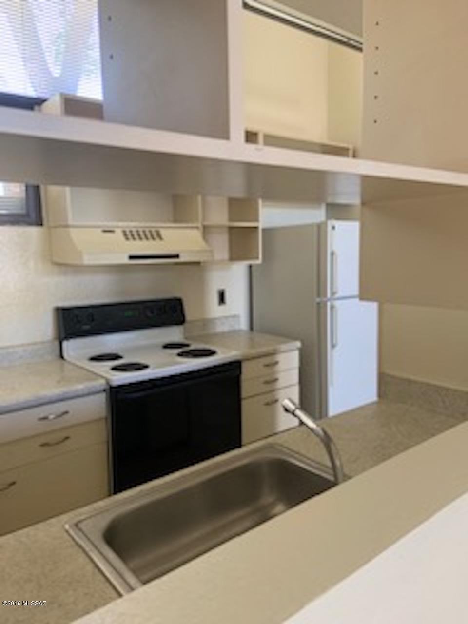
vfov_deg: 67.3
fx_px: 469
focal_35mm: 26
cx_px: 234
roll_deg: +1.0
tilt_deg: -7.5
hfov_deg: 53.1
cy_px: 312
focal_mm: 4.25
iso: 250
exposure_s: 1/60
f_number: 1.8
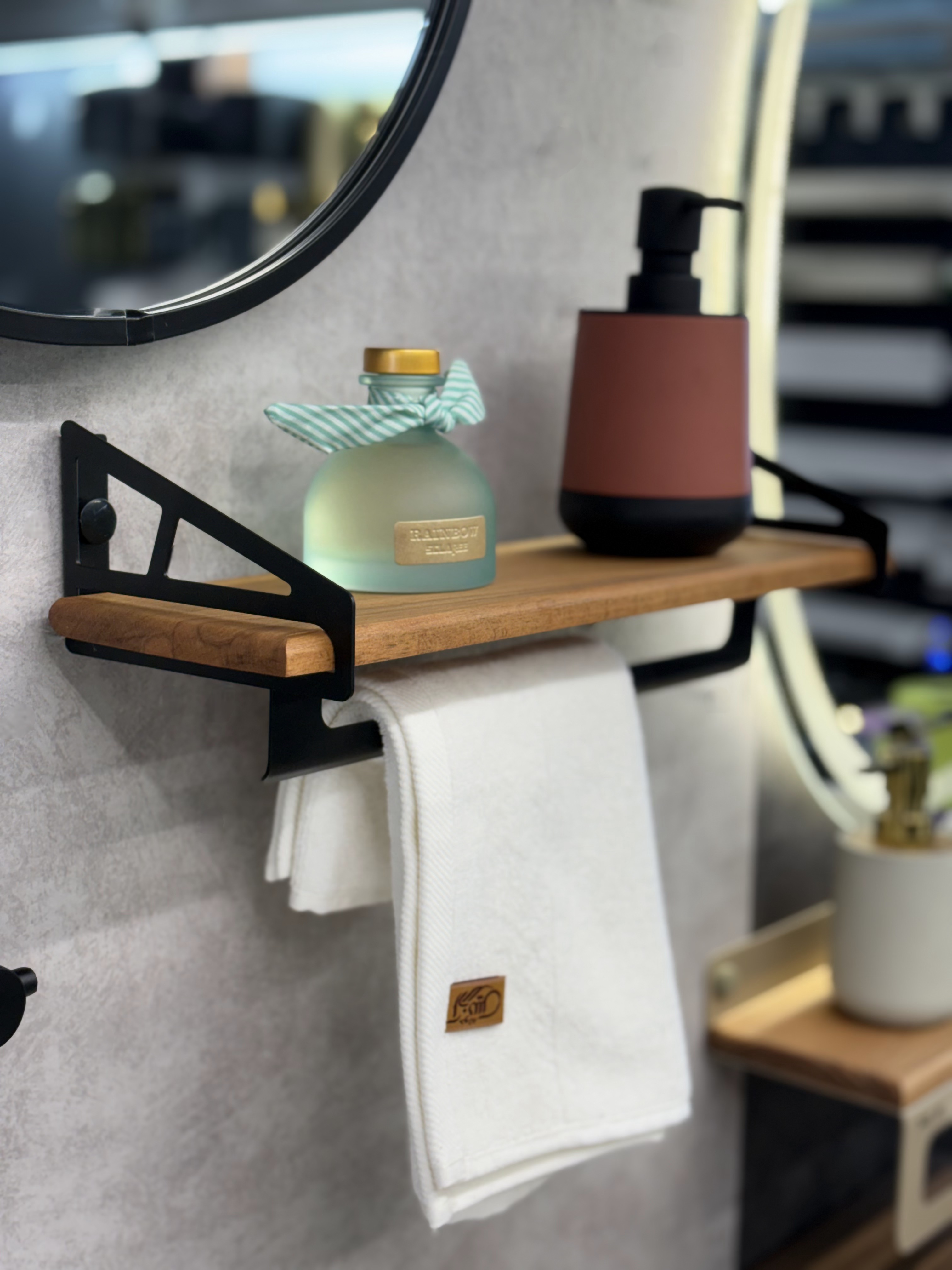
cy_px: 635
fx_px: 1907
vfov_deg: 36.8
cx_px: 476
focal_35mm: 52
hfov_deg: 28.0
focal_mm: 5.96
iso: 40
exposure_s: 1/100
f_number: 1.6
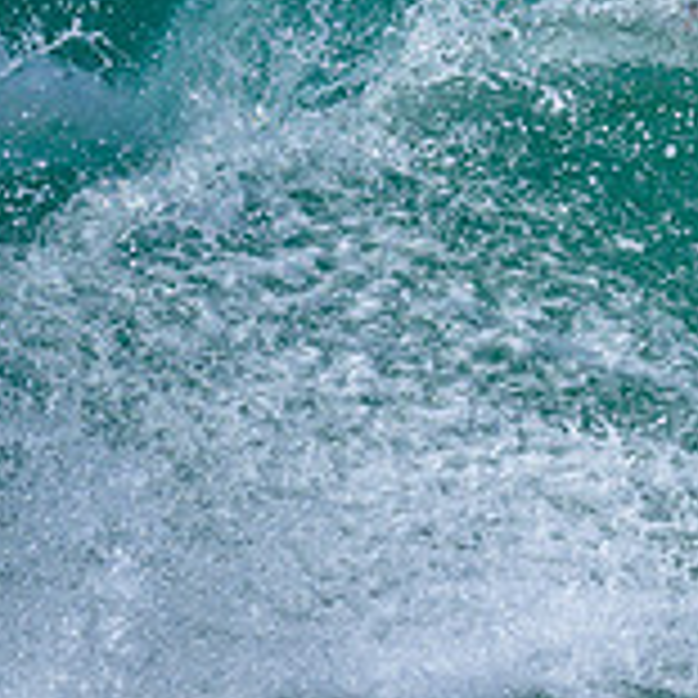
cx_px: 1143
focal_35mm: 2874
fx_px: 65565
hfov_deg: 0.6
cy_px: -118
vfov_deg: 0.6
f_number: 6.3
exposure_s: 1/2000
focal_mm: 800
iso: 450
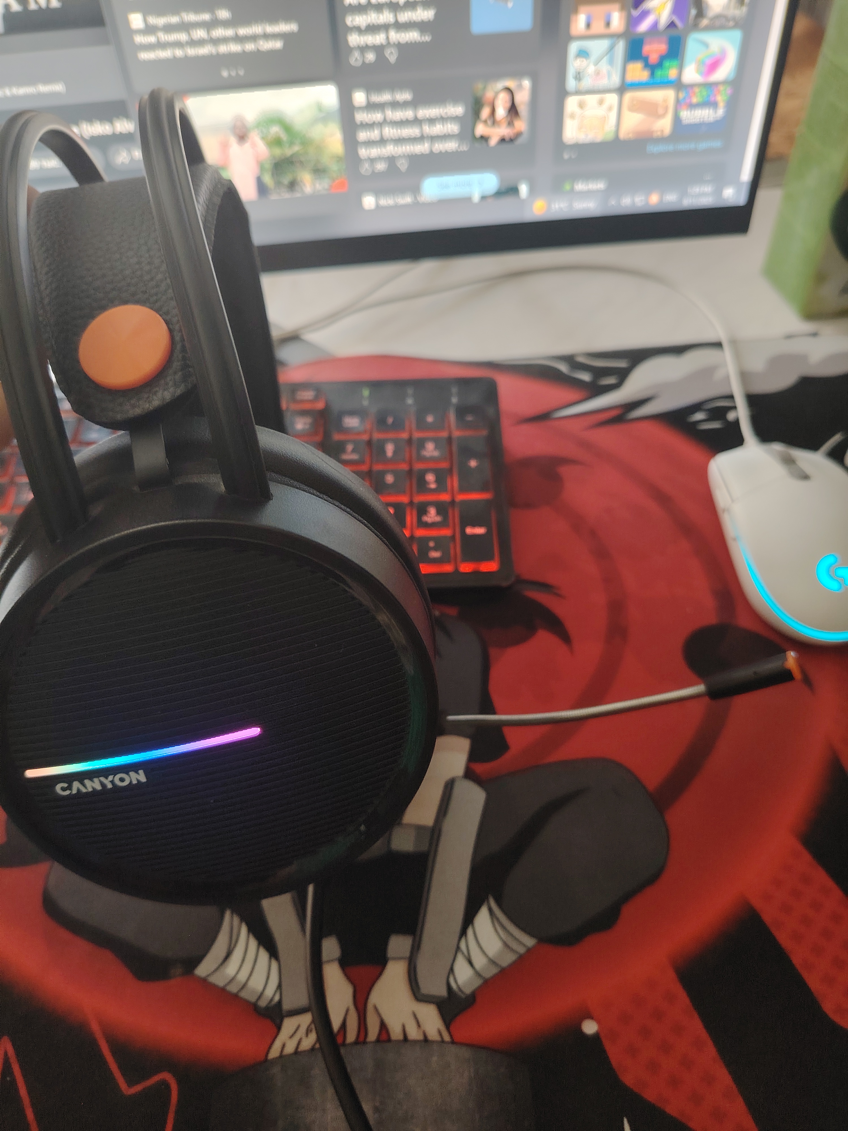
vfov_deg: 71.6
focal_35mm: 24
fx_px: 784
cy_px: 566
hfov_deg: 56.8
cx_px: 424
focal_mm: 5.25
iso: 981
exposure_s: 1/25
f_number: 1.75
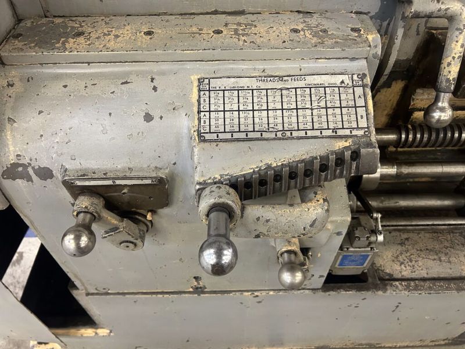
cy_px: 174
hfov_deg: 67.3
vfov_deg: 53.1
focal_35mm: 26
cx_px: 232
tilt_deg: -48.4
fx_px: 349
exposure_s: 1/60
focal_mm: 5.7
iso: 250
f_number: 1.5
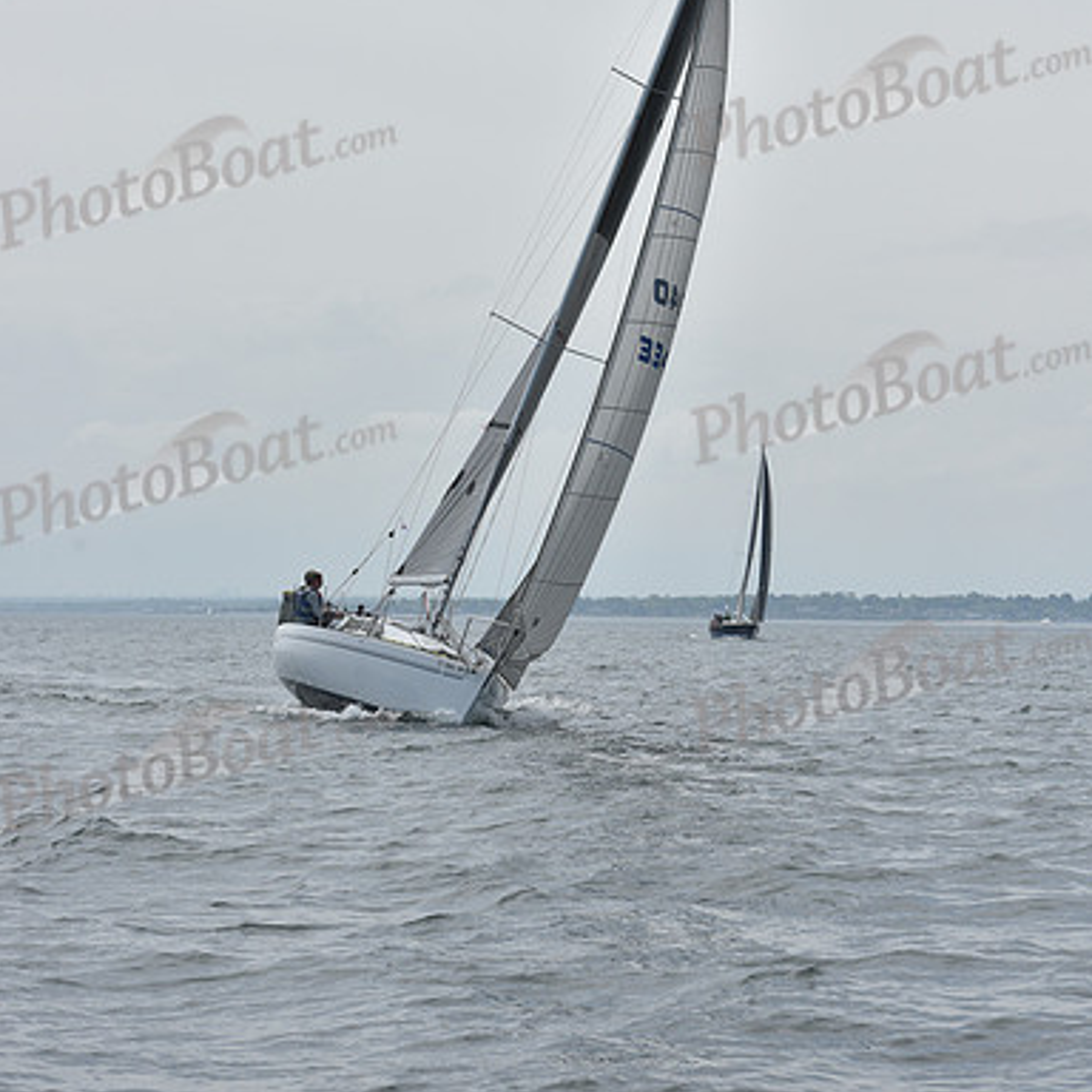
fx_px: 4354
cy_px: 284
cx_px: 545
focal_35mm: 122
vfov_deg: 14.2
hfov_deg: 14.3
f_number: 8
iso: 200
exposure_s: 1/1250
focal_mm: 95
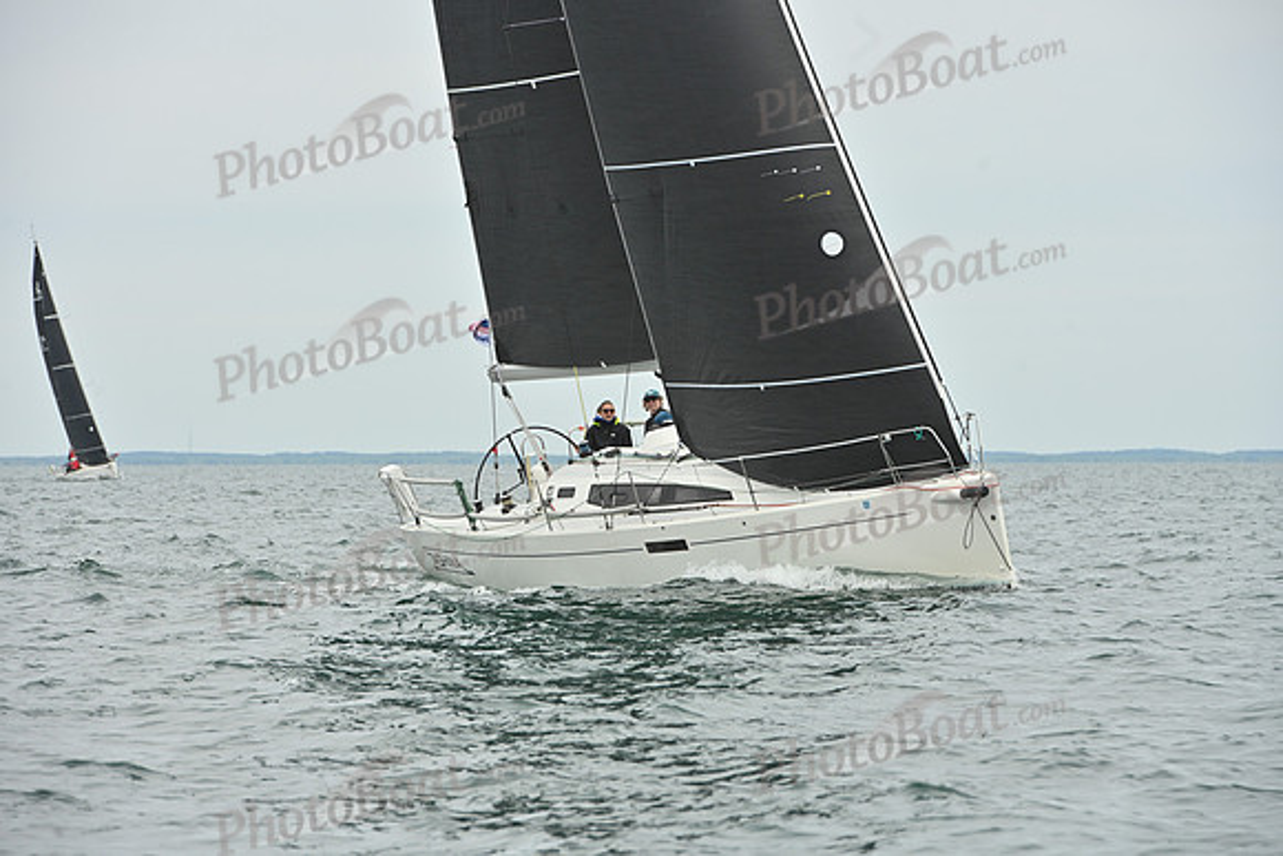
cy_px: 428
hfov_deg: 10.3
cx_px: 642
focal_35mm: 200
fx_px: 7129
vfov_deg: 6.9
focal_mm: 200
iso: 320
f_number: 9
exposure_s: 1/1000
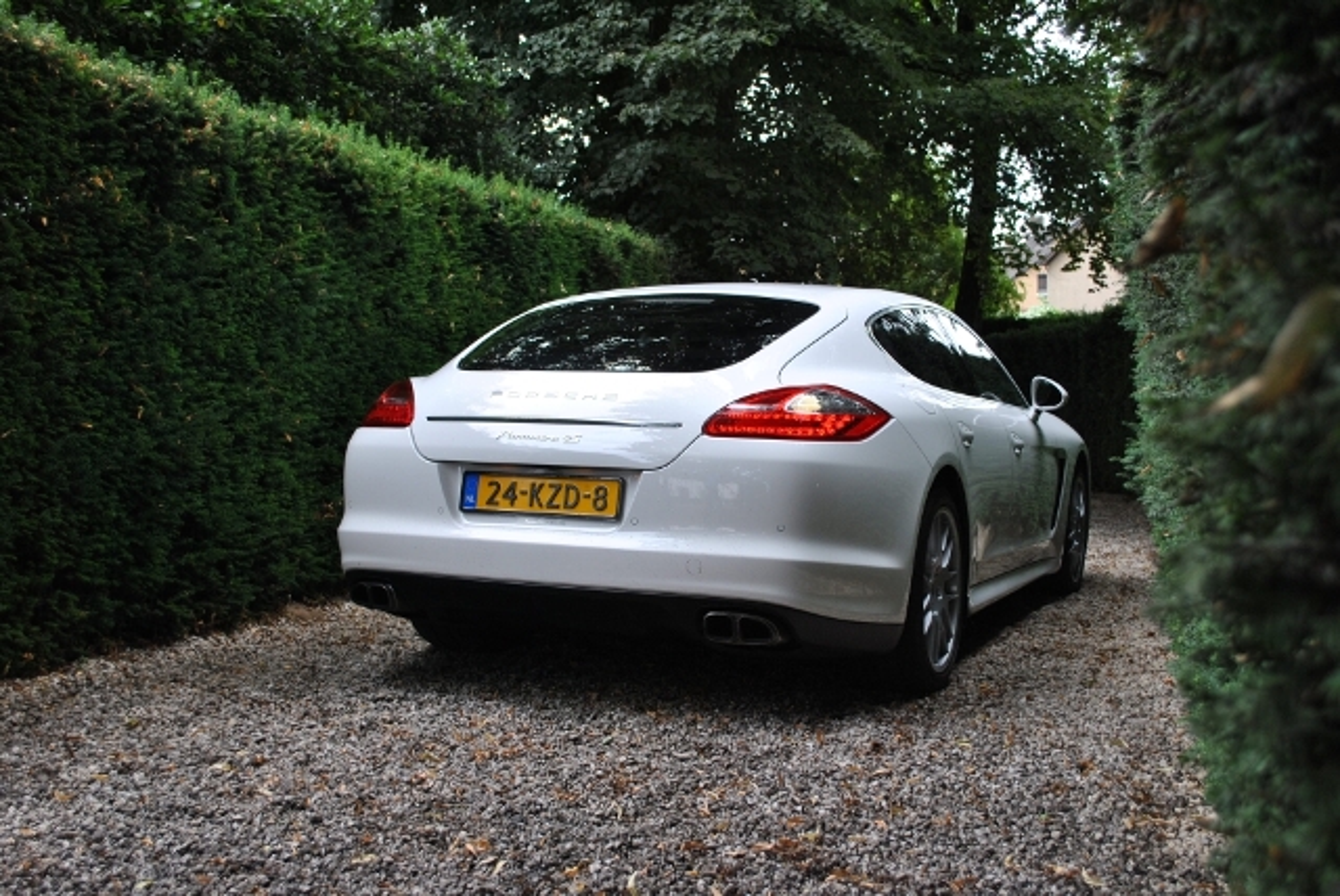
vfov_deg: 34.3
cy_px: 448
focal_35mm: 39
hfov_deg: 49.5
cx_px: 670
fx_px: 1453
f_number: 5
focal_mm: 26
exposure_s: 1/100
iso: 200
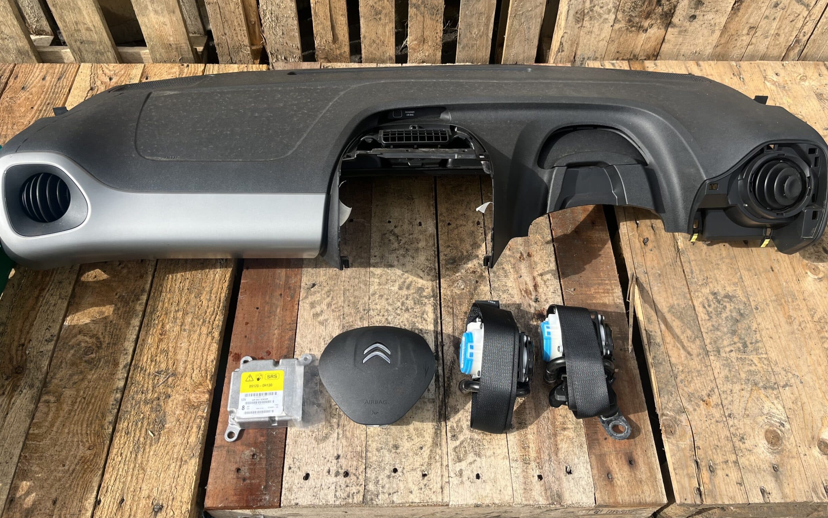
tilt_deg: -58.5
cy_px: 203
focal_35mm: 29
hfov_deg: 64.6
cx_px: 417
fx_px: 654
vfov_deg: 42.9
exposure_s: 1/2062
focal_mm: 5.1
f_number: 1.6
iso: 50
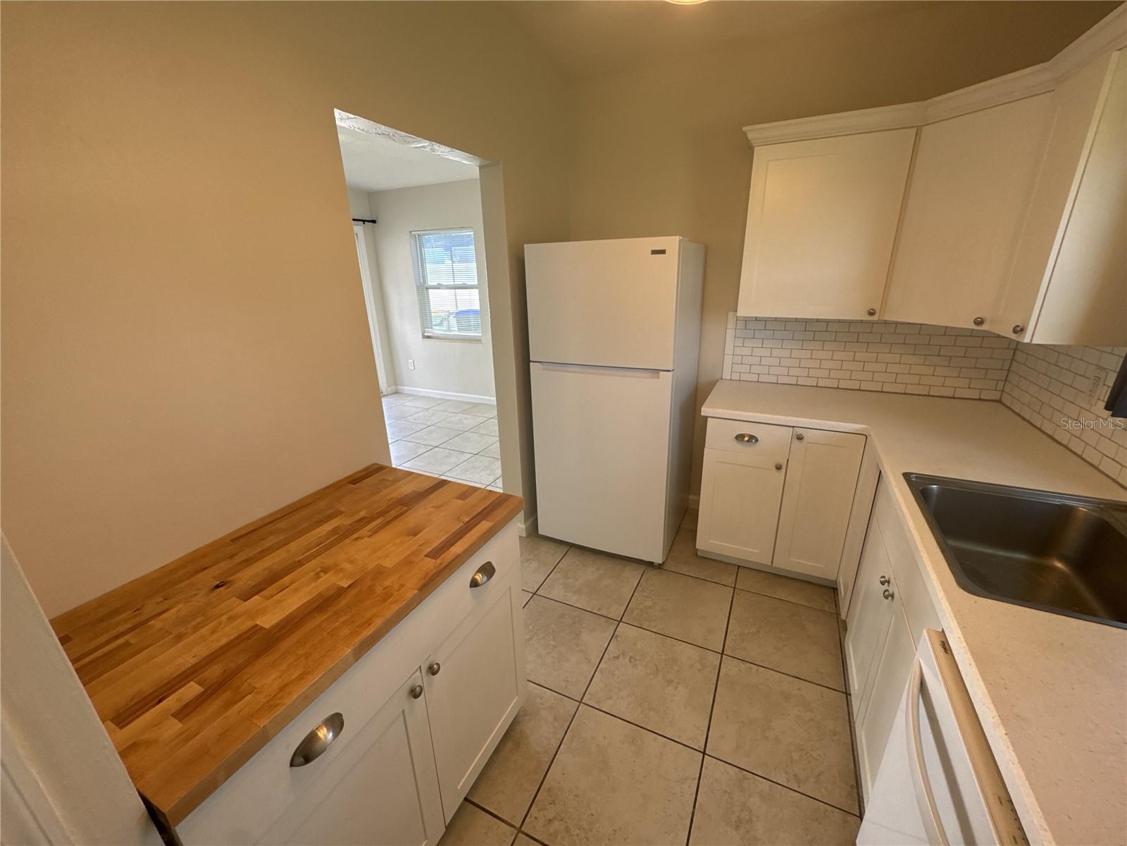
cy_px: 423
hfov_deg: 102.1
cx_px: 564
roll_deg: -0.1
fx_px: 456
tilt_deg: -19.2
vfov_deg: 85.7
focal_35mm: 14
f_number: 2.2
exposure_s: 1/99
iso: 64
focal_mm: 2.22
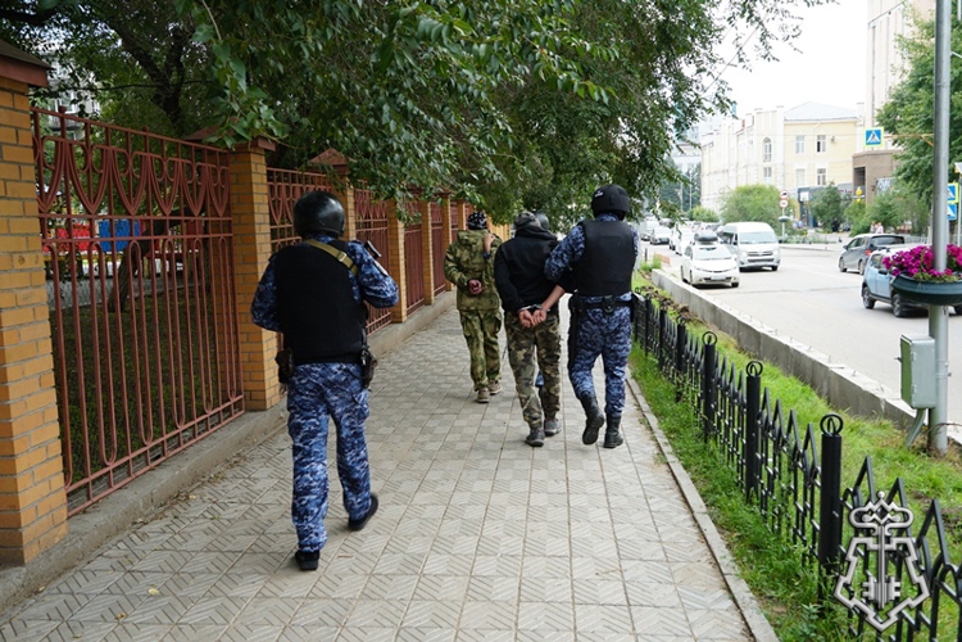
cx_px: 481
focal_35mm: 38
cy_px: 321
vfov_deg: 35.5
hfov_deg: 51.3
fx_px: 1002
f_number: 5
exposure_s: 1/80
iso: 100
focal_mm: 25
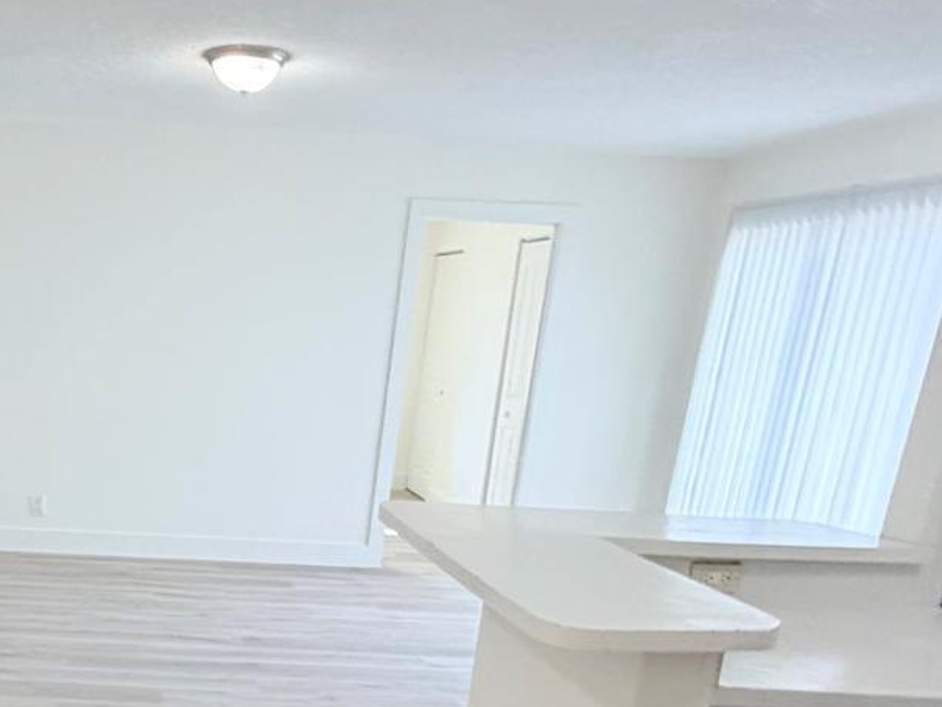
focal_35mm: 37
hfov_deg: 46.0
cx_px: 121
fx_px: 1007
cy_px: 604
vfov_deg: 36.8
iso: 200
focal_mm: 2.22
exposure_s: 1/120
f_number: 2.2
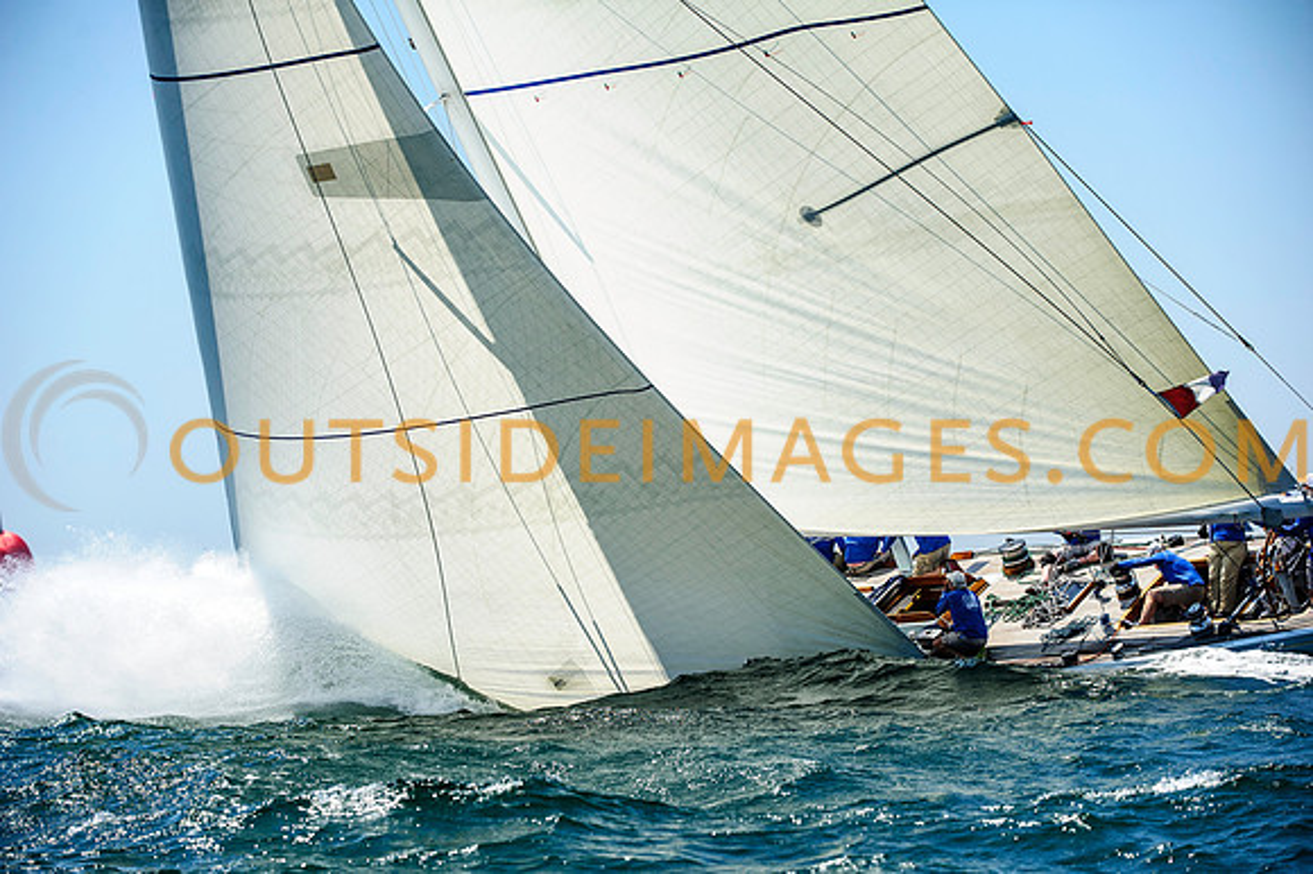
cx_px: 656
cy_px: 437
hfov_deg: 17.1
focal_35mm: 120
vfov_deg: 11.4
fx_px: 4374
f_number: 5
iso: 320
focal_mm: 120
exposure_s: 1/2000
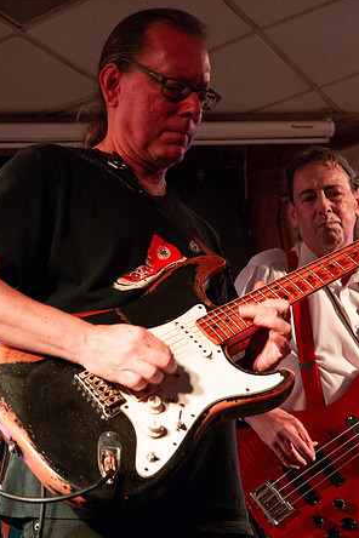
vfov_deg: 28.8
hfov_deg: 19.4
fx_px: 1047
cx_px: 150
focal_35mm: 70
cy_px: 268
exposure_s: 1/80
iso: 6400
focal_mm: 46
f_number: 6.3
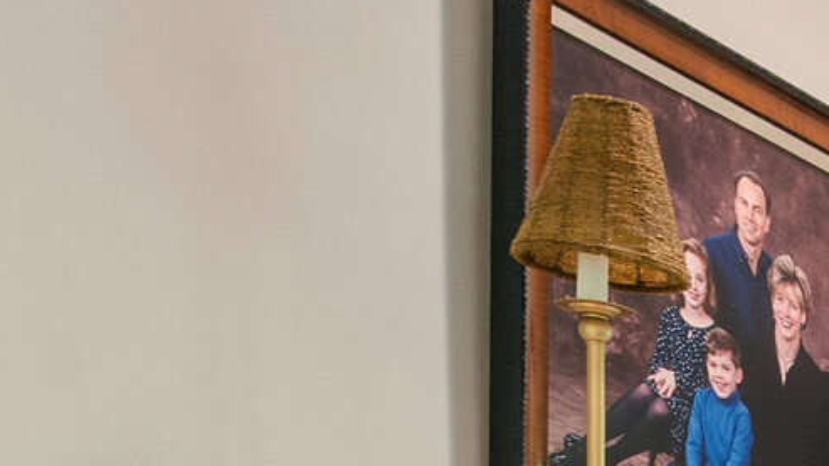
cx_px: 2524
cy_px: 1125
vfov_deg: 9.6
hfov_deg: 11.2
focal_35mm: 111
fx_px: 2439
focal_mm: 17
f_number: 8
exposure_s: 1/2
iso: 320
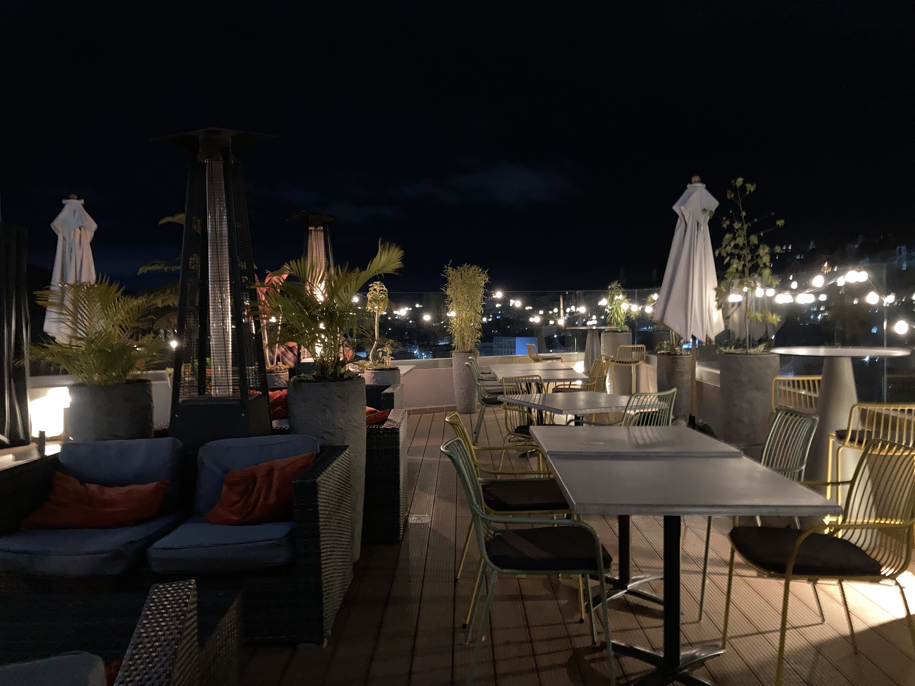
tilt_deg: -2.0
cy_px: 343
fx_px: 740
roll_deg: +0.6
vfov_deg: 49.7
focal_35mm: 28
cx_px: 458
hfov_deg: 63.4
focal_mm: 3.99
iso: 500
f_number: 1.8
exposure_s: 1/4
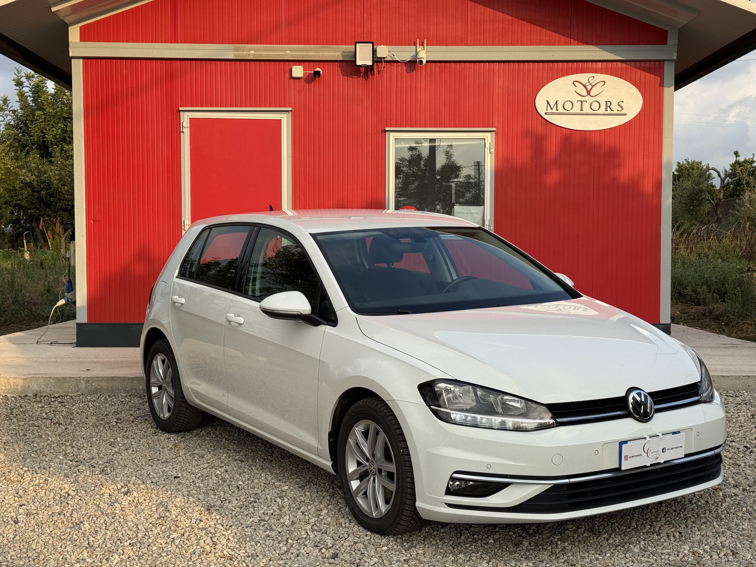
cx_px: 378
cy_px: 284
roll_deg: -0.2
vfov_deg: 30.3
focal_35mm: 48
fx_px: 1048
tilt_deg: -1.1
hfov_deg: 39.7
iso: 64
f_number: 1.78
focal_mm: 6.76
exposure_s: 1/2033
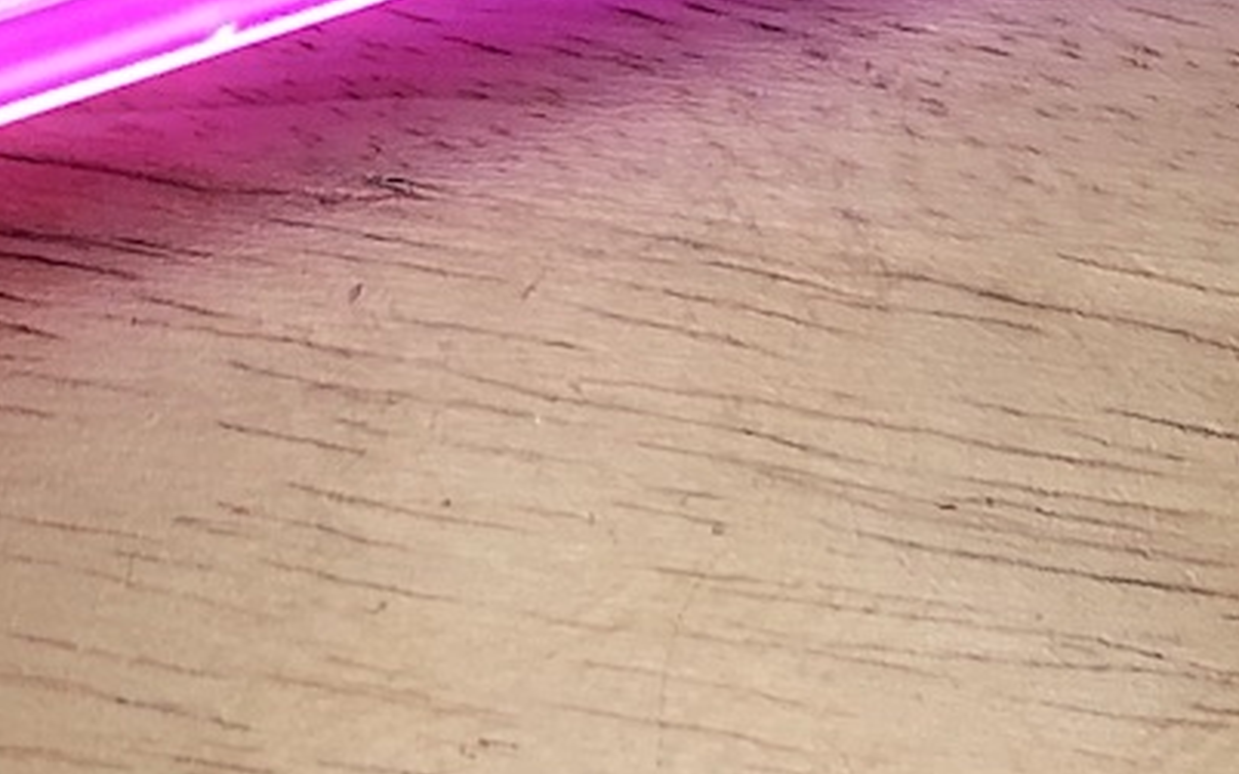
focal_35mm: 149
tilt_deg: -48.6
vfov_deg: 8.3
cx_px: 71
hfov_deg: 13.9
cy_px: -854
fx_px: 5030
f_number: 1.8
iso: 25
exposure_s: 1/31
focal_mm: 4
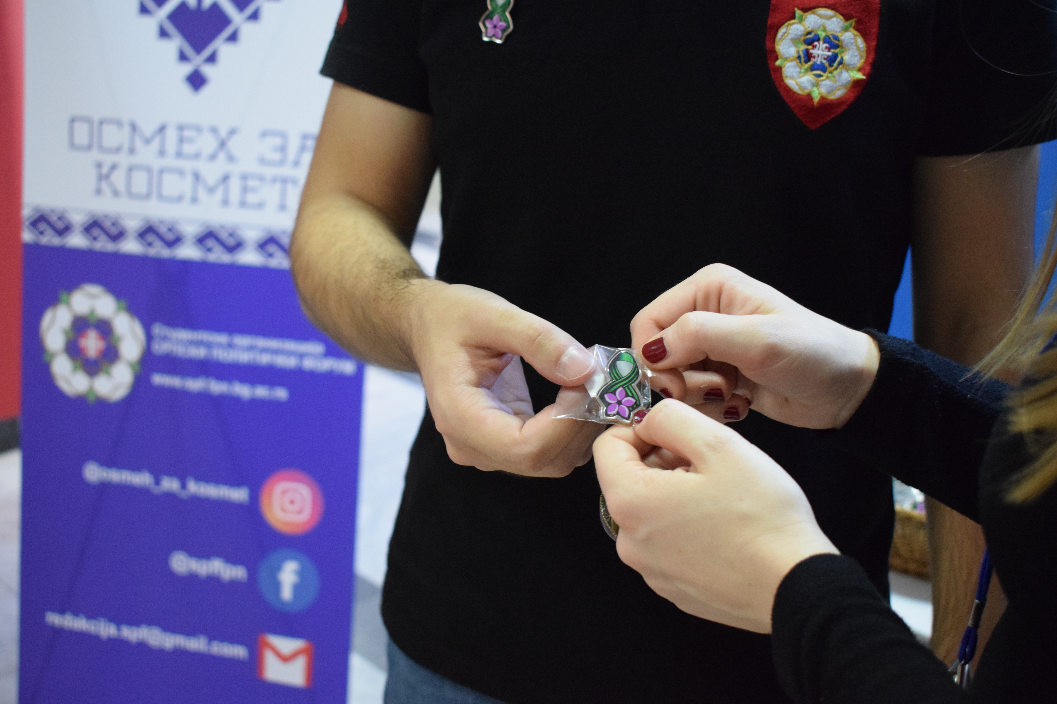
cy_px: 352
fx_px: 1409
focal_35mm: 48
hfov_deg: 41.1
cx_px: 528
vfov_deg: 28.1
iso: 3600
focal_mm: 32
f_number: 4.5
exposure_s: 1/60
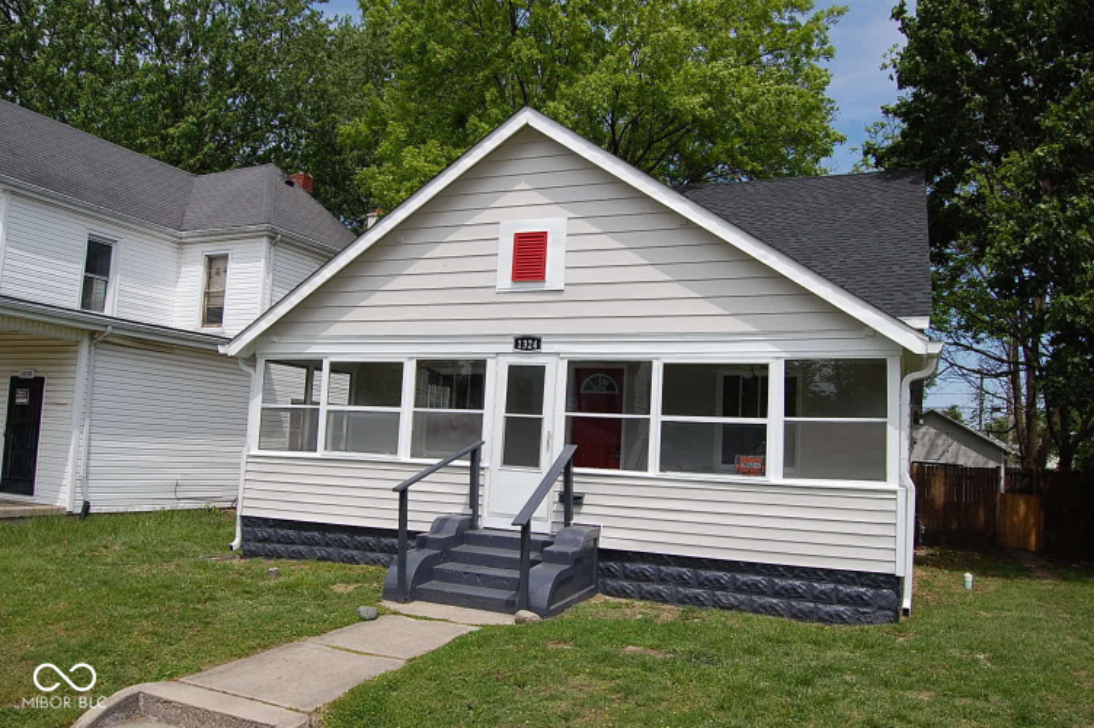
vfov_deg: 47.8
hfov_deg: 67.4
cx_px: 547
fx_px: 820
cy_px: 364
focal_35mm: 27
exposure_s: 1/400
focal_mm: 18
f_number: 10
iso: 200
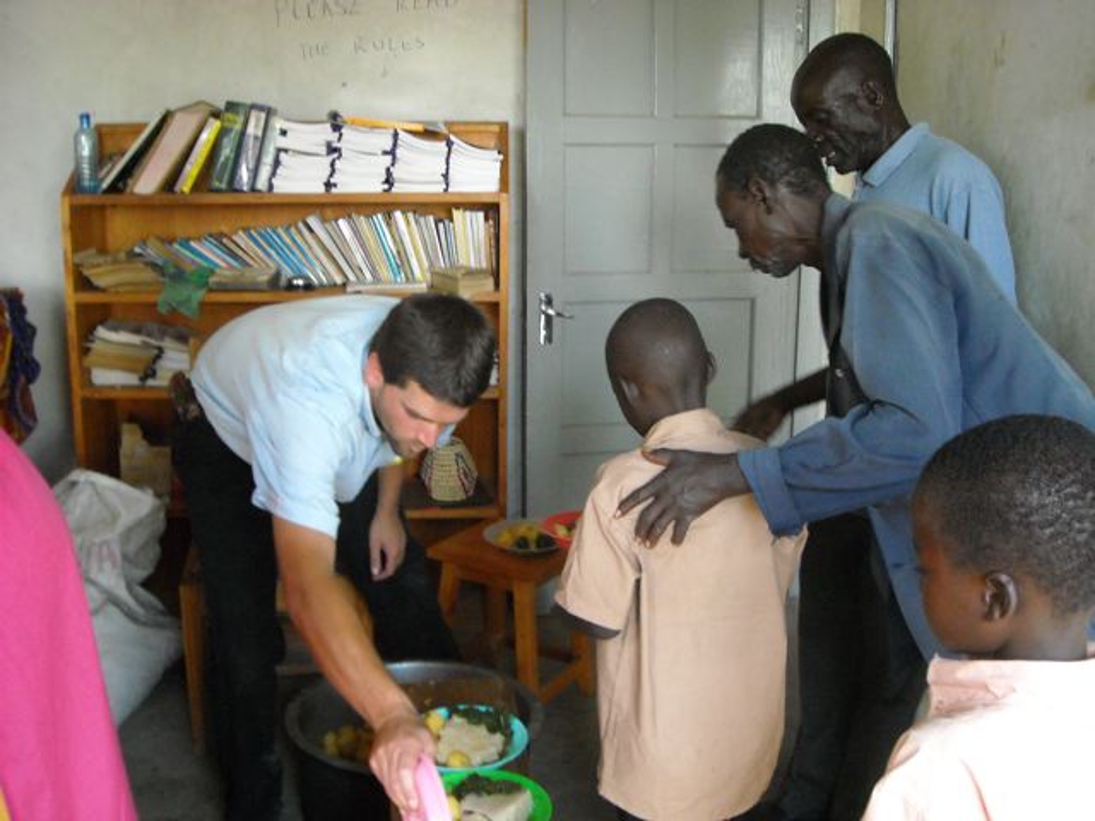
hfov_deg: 52.6
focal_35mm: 35
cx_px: 548
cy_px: 410
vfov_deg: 40.7
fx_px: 1107
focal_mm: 5.7
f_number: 2.8
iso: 400
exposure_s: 1/64
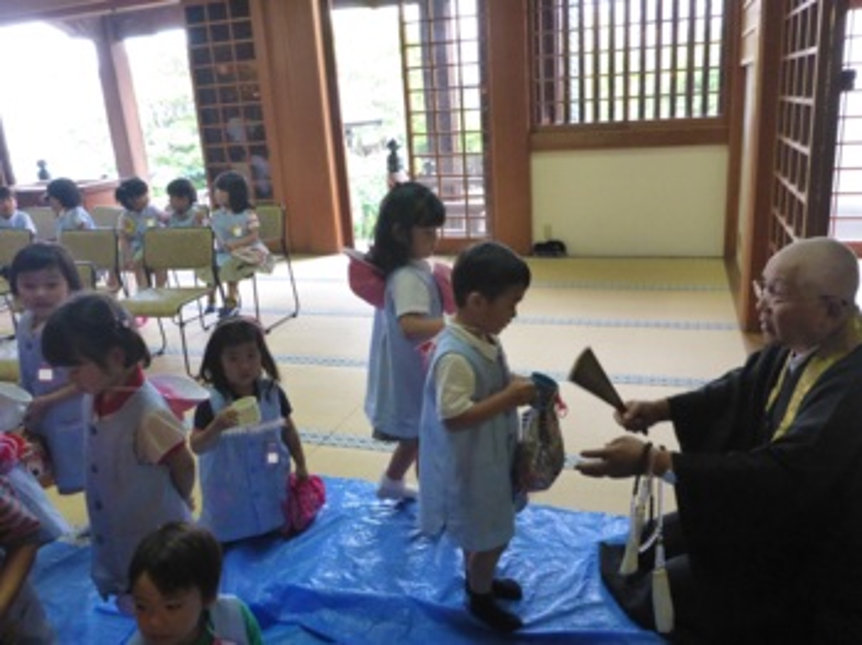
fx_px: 697
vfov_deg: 49.7
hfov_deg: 63.5
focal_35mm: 28
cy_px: 322
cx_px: 431
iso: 1250
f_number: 3.3
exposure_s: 1/50
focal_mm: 4.9
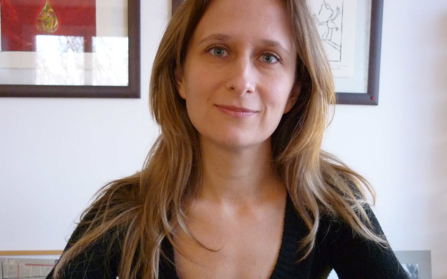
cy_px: 202
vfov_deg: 26.6
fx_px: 585
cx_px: 221
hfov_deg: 41.8
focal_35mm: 48
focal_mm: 5.5
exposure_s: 1/25
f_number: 2.8
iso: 400
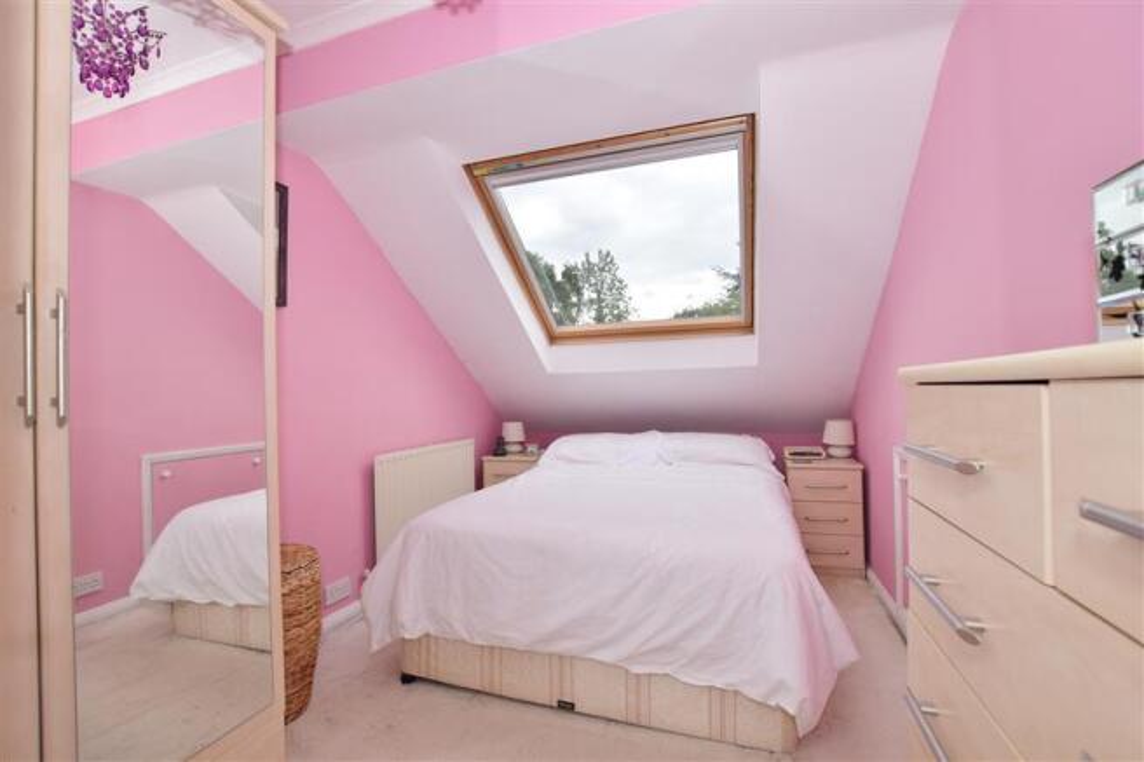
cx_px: 572
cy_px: 381
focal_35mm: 15
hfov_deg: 100.4
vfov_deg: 77.3
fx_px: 477
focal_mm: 10
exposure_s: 1/200
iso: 200
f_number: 7.1
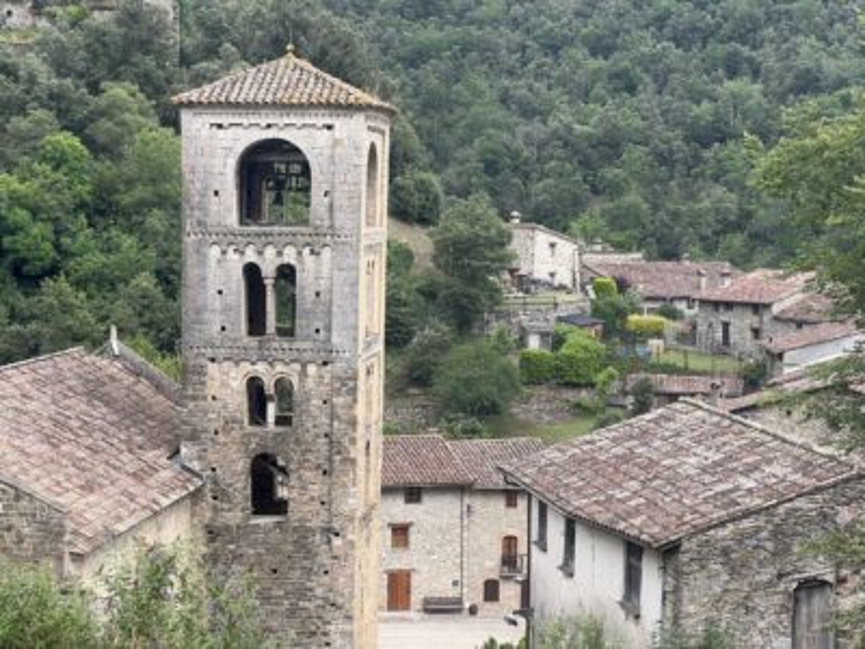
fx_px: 1924
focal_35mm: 77
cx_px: 432
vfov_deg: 19.1
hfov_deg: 25.3
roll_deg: -0.5
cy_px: 324
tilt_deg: -3.1
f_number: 2.8
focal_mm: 9
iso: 32
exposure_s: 1/160
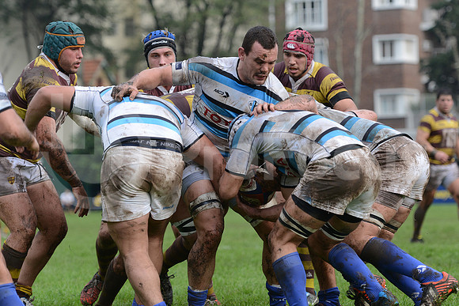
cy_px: 153
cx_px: 230
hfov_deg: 13.7
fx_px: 1913
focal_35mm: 150
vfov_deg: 9.2
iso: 500
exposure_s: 1/1000
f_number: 4
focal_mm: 150
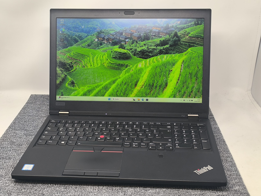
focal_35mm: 46
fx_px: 347
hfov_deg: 41.2
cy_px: 98
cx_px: 130
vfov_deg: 31.5
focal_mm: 6.14
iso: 160
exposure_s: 1/100
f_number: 1.65
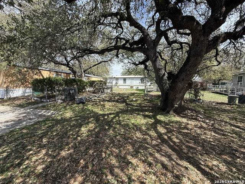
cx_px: 122
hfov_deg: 102.1
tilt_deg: -3.2
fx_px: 99
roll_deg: -1.0
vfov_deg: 85.7
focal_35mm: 14
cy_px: 92
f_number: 2.2
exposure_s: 1/901
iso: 64
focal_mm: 2.22
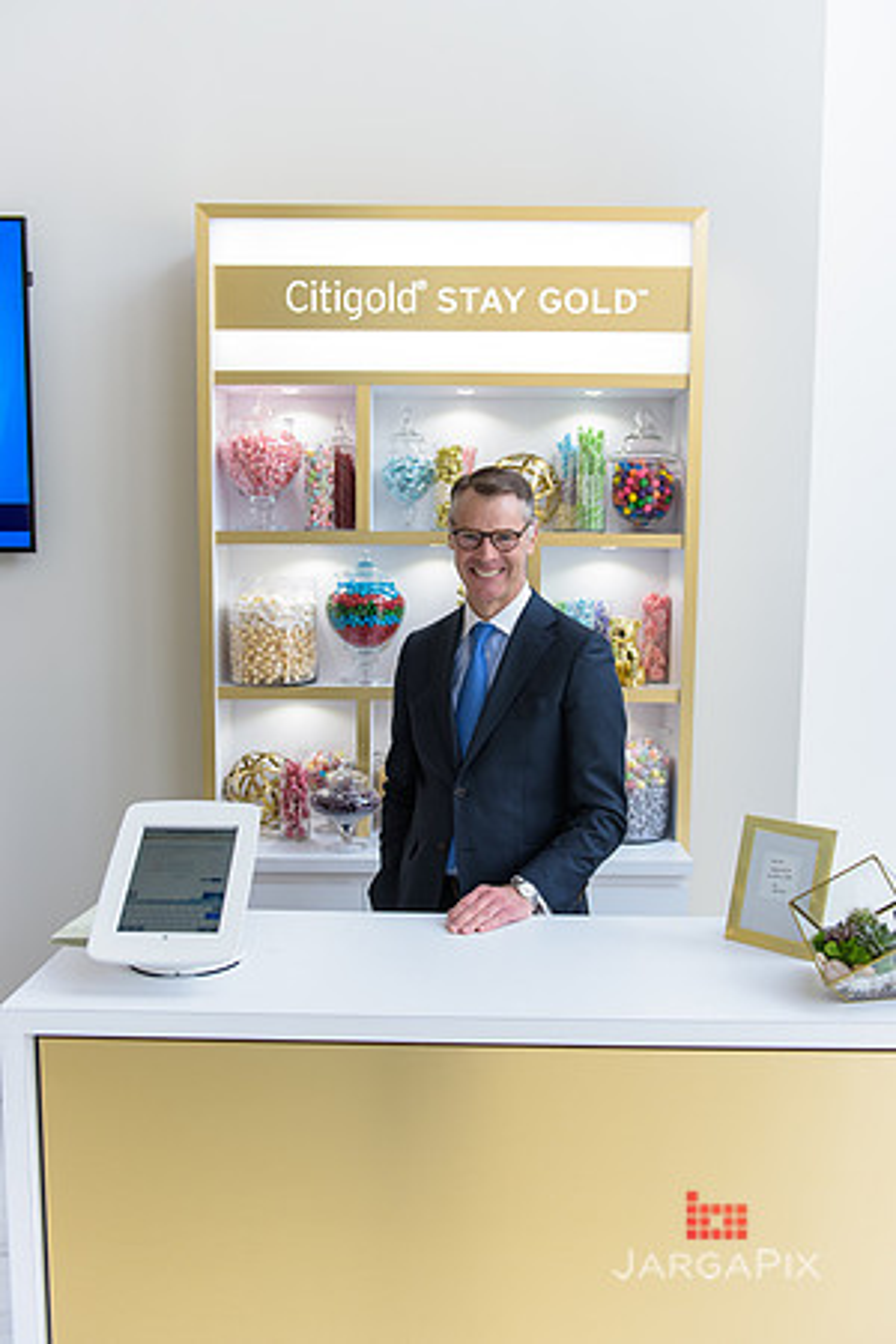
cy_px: 672
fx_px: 1157
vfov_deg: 60.3
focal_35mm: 31
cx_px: 448
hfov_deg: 42.3
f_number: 3.2
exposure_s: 1/250
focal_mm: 31
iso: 800
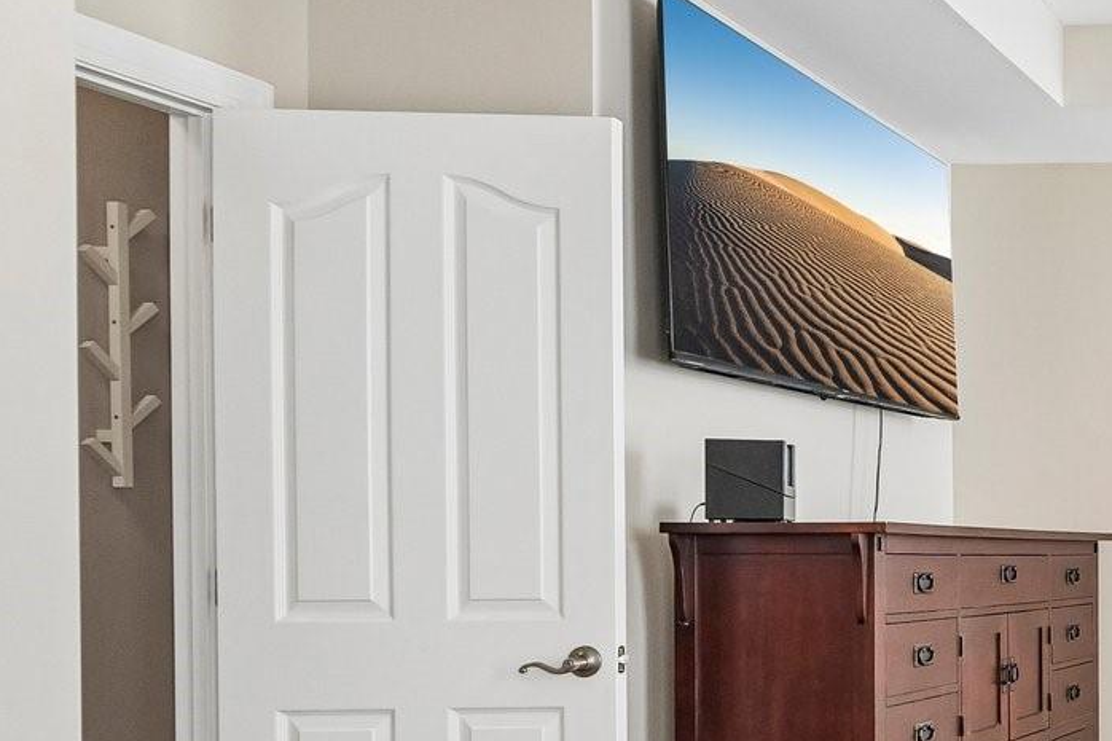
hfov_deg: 31.4
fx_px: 1359
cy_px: 570
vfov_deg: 29.9
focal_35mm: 44
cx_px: 1526
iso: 400
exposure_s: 1/30
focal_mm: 10
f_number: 8
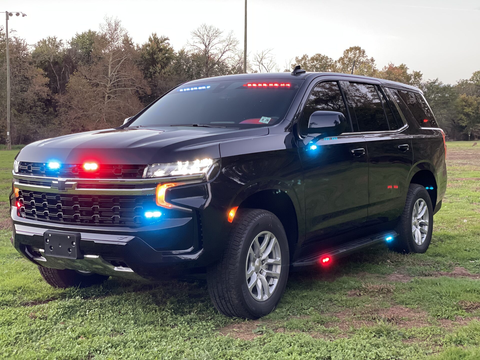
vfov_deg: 28.0
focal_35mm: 52
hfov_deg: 36.8
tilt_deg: -2.3
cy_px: 180
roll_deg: +0.6
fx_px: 721
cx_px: 240
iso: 250
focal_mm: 6
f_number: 2
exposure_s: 1/33
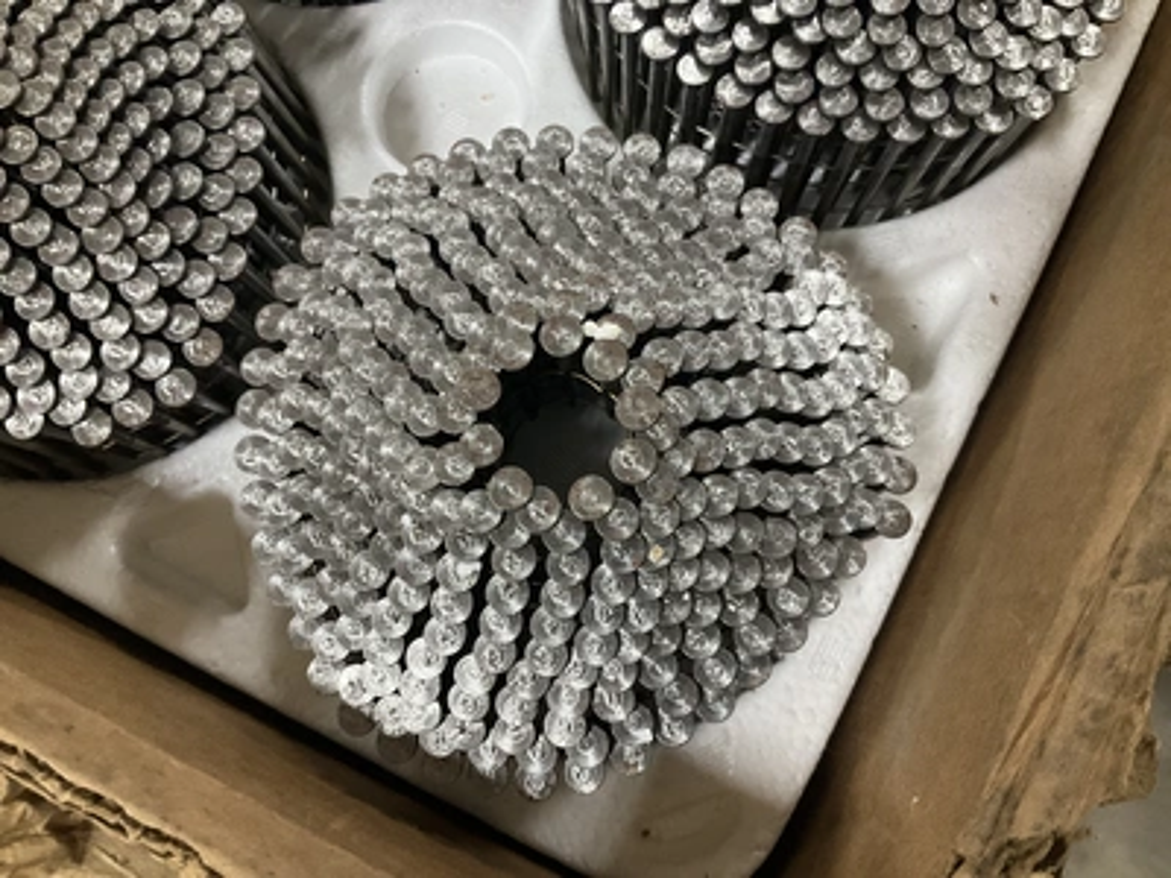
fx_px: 981
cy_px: 439
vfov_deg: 48.2
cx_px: 586
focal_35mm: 29
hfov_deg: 61.7
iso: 250
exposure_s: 1/60
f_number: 1.8
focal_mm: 3
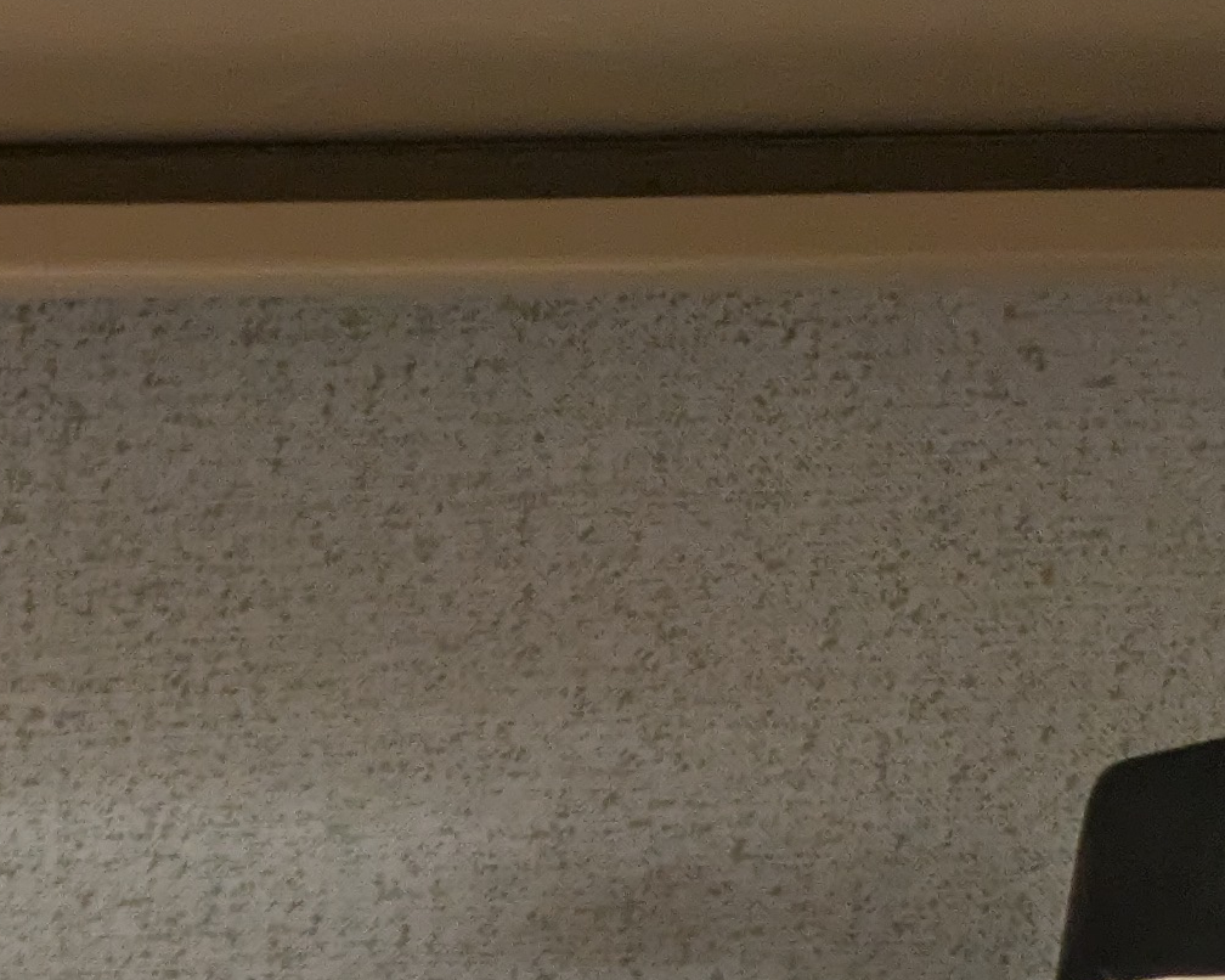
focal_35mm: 112
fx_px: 4060
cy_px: 2034
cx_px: -1467
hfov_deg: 13.7
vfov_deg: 12.1
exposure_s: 1/60
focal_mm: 5.43
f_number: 1.89
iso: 356
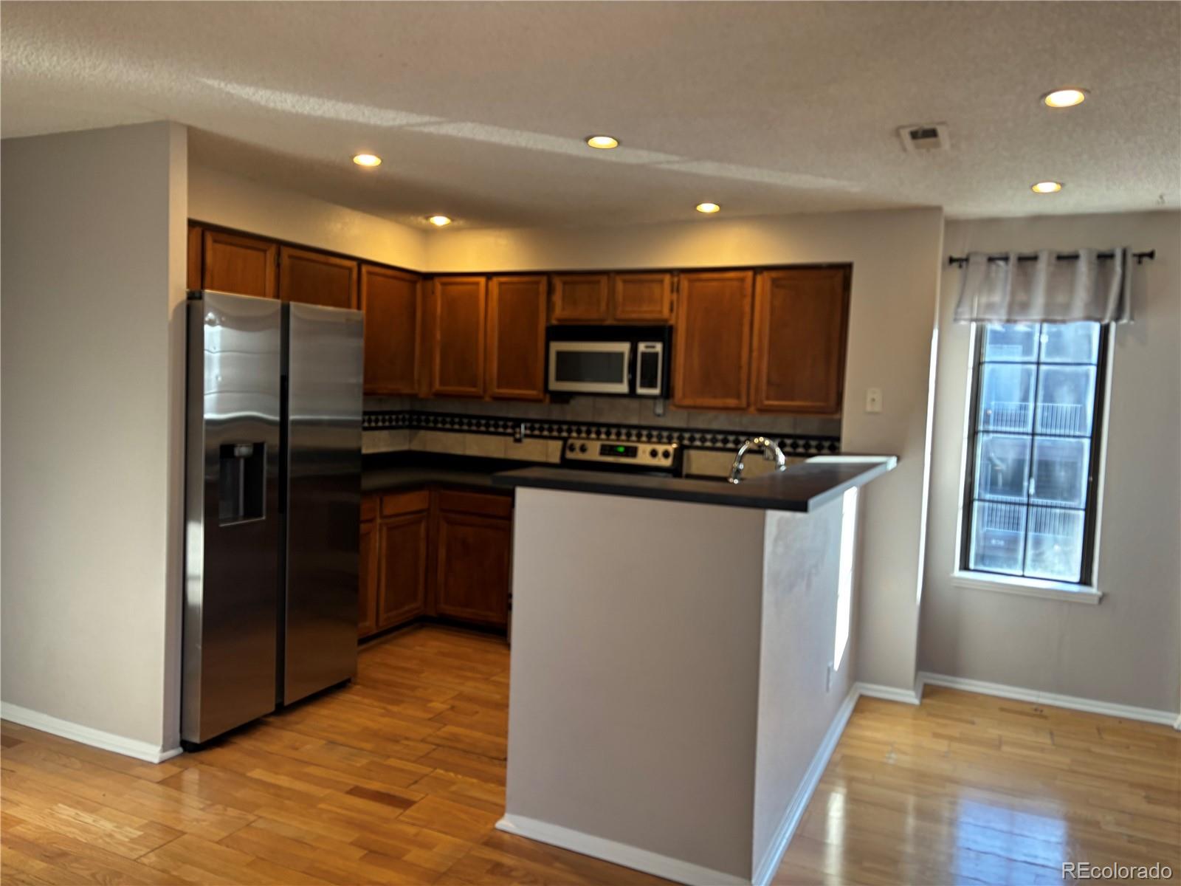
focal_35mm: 26
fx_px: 887
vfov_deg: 53.1
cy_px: 443
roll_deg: -2.2
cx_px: 590
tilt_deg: -3.5
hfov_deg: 67.3
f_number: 1.6
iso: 125
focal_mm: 5.96
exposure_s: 1/83
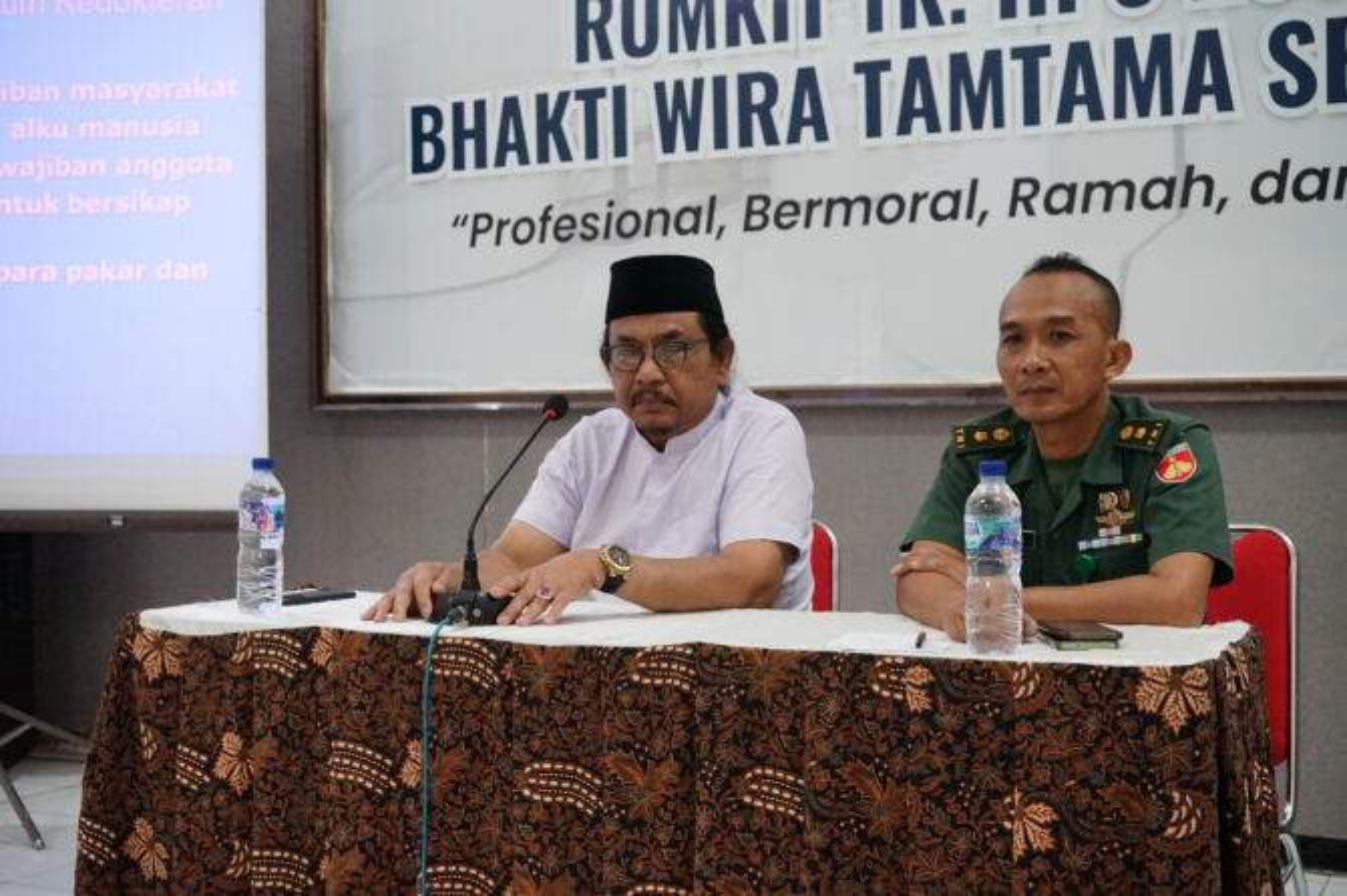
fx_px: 1795
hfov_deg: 41.1
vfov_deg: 28.0
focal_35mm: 48
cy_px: 448
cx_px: 674
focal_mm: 48
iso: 5000
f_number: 6.3
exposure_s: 1/80
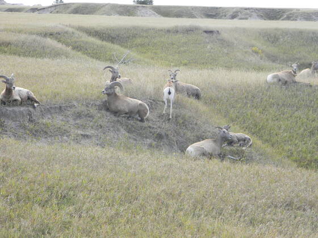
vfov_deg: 14.1
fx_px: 965
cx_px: 159
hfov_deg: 18.7
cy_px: 119
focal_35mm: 105
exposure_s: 1/173
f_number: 4.7
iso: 80
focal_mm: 19
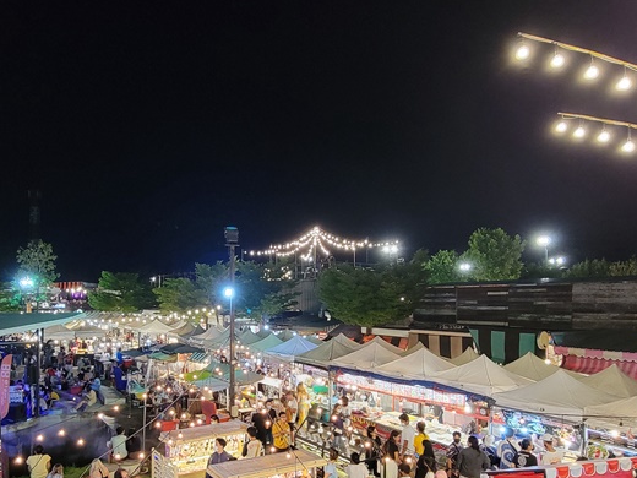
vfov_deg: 54.3
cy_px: 298
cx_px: 240
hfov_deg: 68.3
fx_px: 460
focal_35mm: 25
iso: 400
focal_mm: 2.2
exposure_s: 1/33
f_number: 2.2
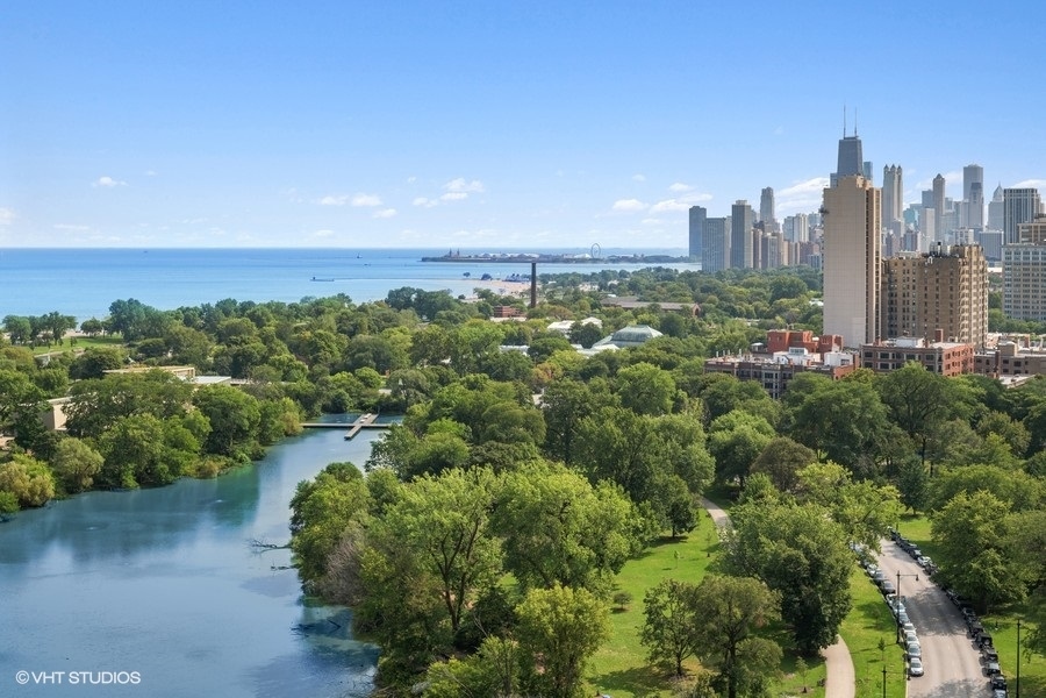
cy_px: 349
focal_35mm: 45
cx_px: 523
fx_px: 1307
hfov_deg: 43.6
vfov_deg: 29.9
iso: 200
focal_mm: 45
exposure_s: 1/500
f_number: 8
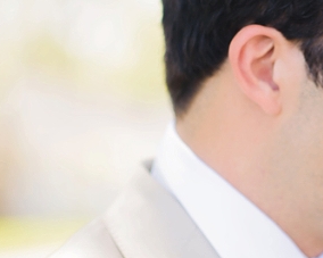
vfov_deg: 7.2
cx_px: 404
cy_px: 132
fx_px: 2064
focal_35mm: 216
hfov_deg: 8.8
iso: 160
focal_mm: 85
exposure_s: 1/500
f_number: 2.2
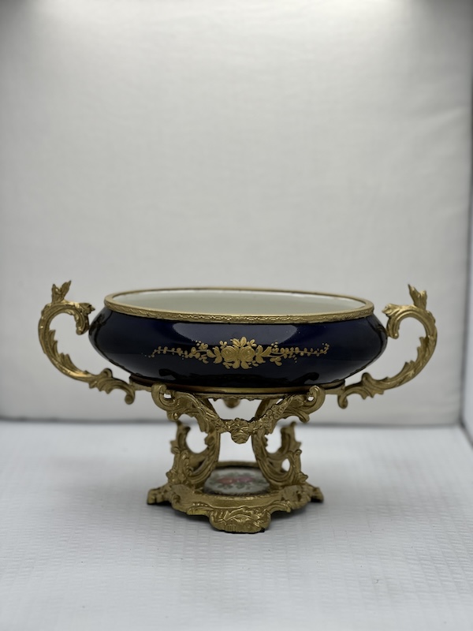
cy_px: 316
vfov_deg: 25.3
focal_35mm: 77
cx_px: 236
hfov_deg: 19.1
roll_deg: -0.4
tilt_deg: -9.8
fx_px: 1403
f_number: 2.8
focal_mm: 9
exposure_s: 1/132
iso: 20
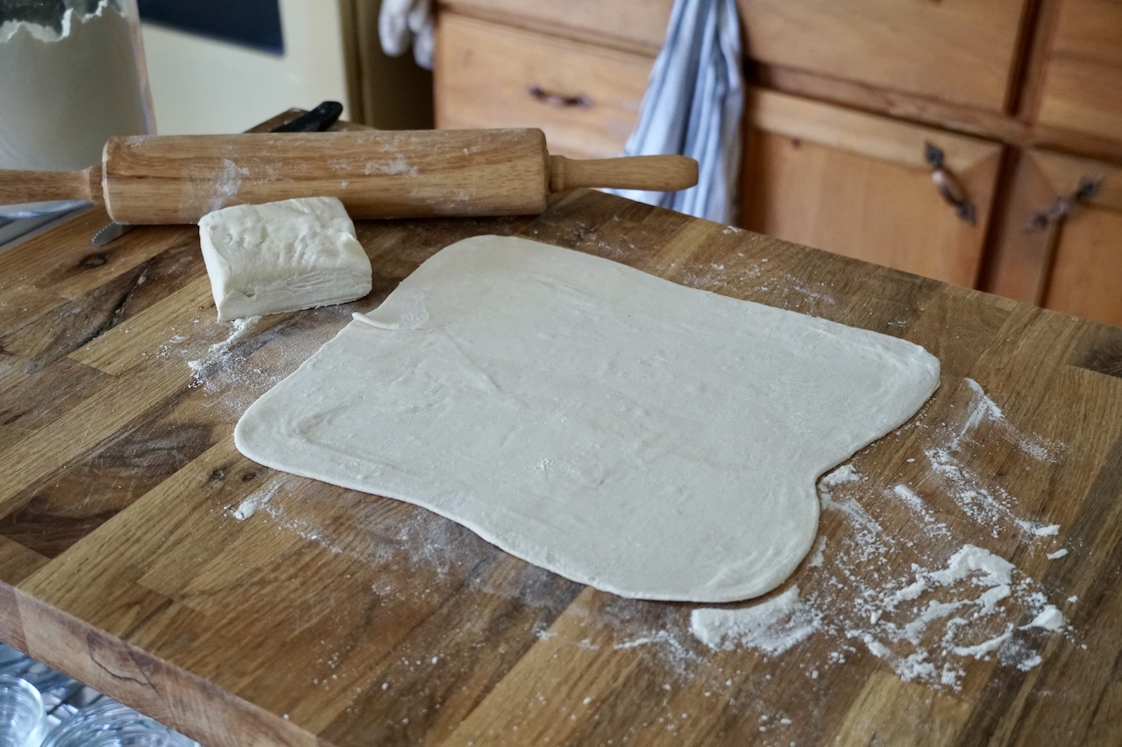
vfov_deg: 28.1
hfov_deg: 41.1
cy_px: 374
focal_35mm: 48
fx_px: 1496
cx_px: 561
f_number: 4.5
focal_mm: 32
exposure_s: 1/160
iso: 2500
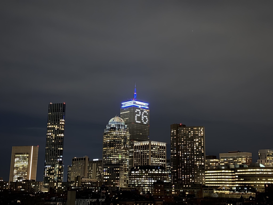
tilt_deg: +12.4
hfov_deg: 39.7
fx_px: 379
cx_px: 136
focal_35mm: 48
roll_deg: +0.0
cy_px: 102
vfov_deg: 30.3
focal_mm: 6.76
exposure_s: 1/5
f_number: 1.78
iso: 500
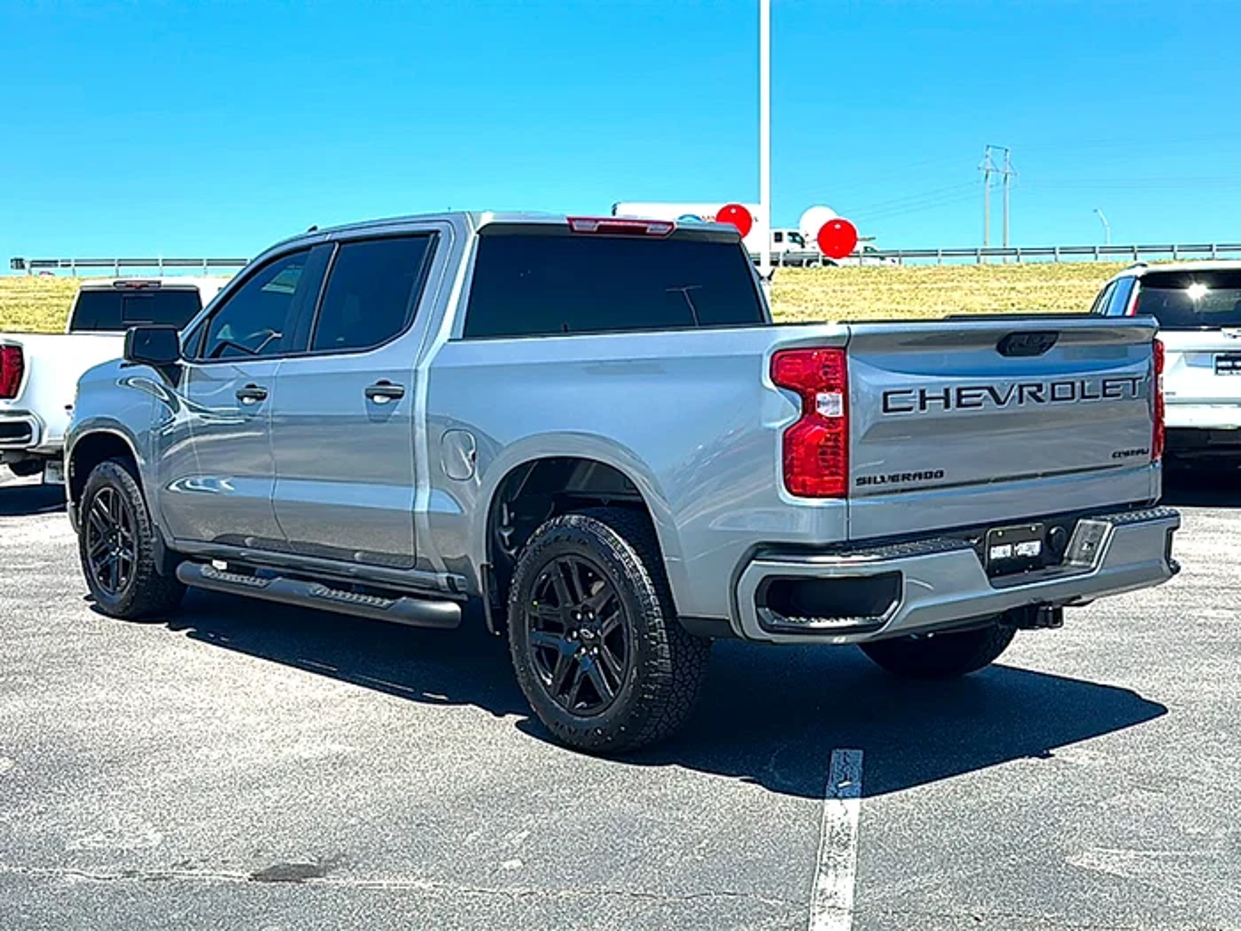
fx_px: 1326
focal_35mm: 37
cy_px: 466
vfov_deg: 38.7
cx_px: 620
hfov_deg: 50.1
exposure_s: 1/3268
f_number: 1.78
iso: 80
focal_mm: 6.86
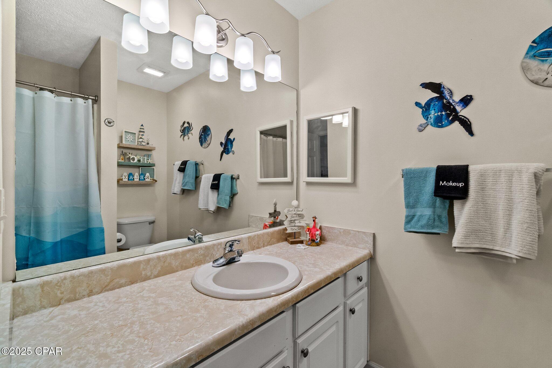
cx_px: 276
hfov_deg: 100.4
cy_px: 184
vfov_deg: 77.3
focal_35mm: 15
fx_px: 230
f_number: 8
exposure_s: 1/8
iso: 400
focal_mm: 10
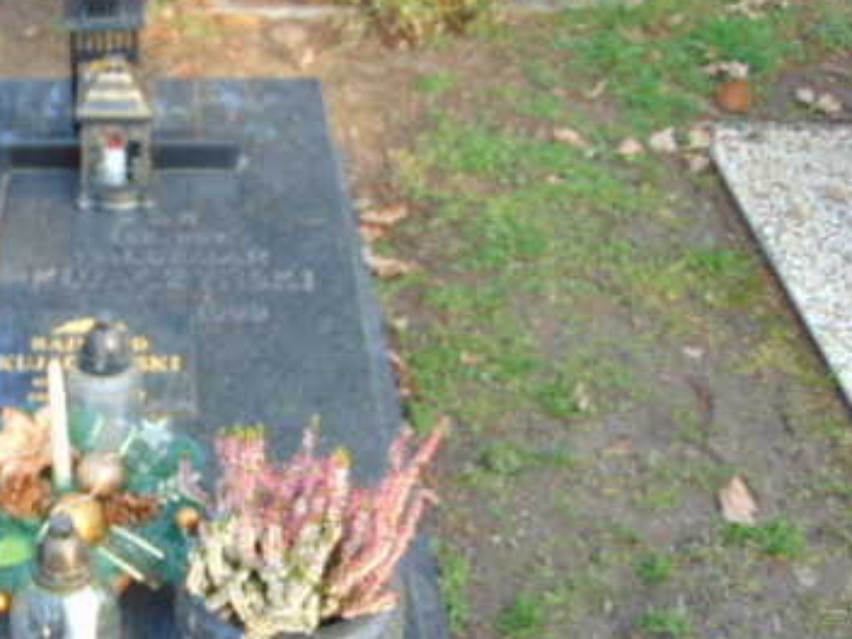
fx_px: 1477
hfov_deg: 30.8
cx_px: 90
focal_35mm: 60
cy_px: 489
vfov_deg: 24.1
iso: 80
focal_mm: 5.8
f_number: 3.2
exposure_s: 1/100
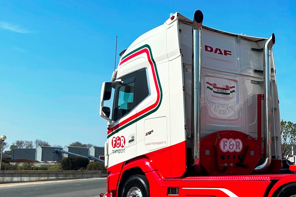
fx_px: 460
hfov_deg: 33.6
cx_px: 272
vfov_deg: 24.2
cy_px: 119
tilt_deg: +5.6
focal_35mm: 56
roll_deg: +0.4
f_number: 1.5
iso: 50
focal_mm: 5.7
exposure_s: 1/5076
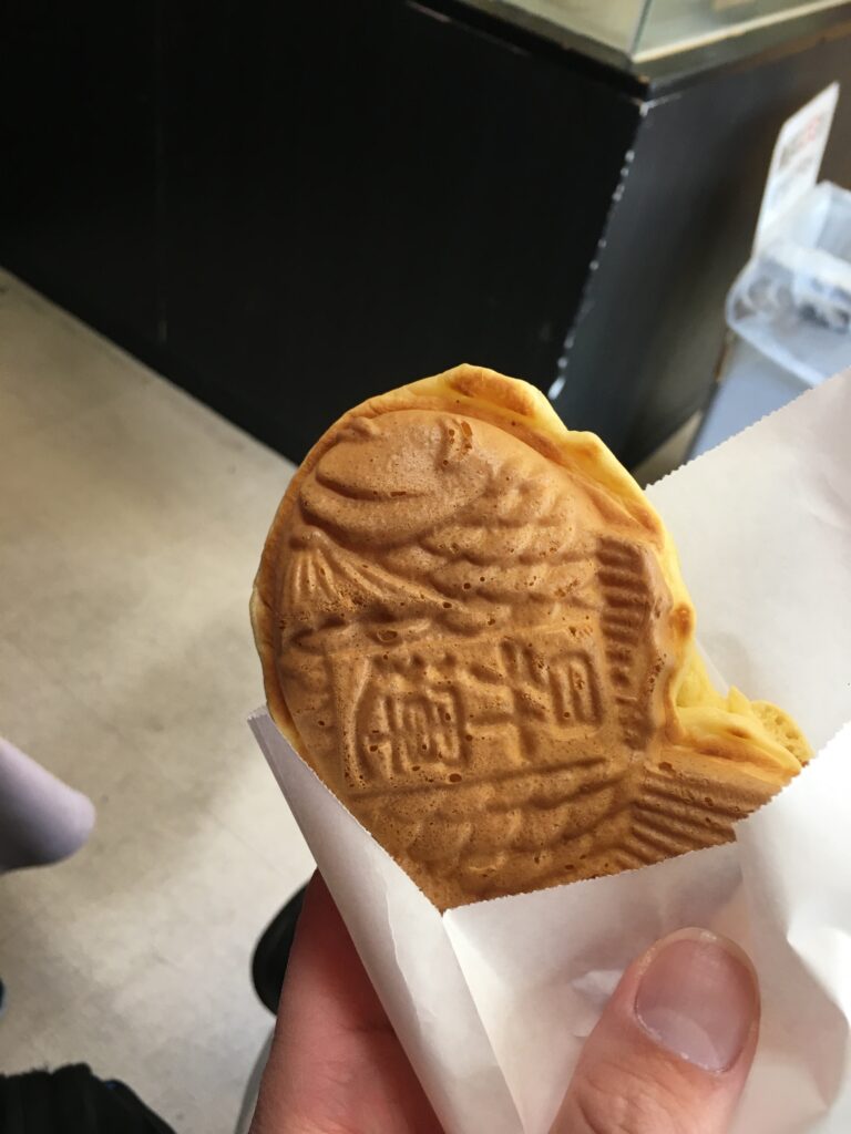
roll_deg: -13.9
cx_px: 426
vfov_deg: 61.7
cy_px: 567
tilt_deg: -43.0
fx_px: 951
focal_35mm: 29
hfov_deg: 48.2
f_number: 2.2
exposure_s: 1/33
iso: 50
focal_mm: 4.15
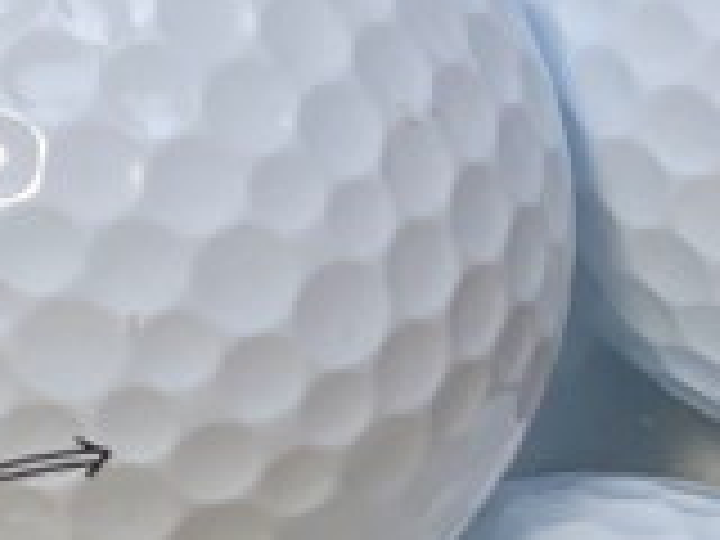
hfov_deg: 12.5
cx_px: -684
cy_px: -148
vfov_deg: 10.4
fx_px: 2912
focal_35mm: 140
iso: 40
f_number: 1.8
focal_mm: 3.99
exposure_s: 1/50
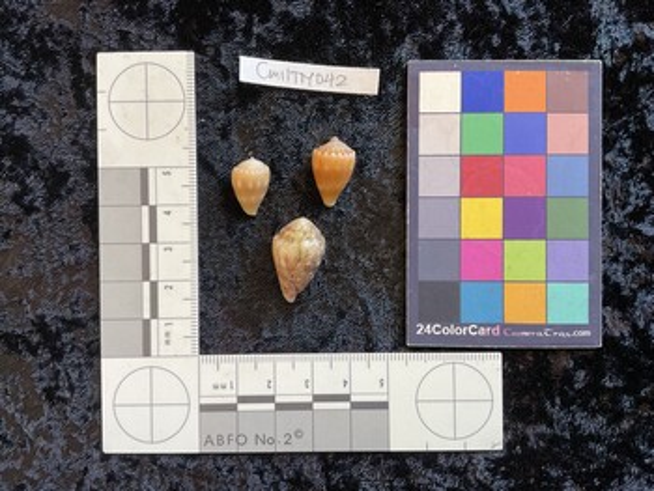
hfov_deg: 61.6
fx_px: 548
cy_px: 246
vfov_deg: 48.3
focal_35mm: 29
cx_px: 327
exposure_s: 1/50
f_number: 1.8
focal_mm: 3
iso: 40
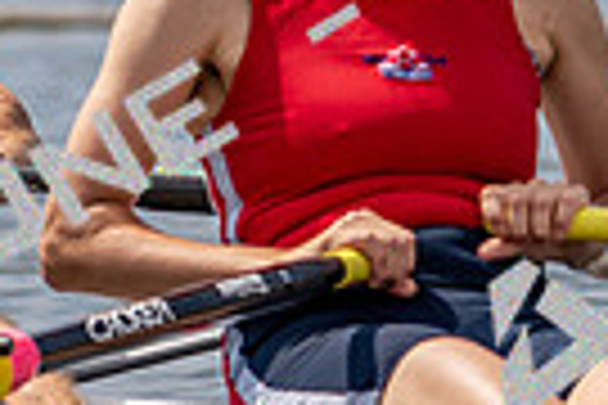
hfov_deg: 2.4
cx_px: 104
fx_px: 14490
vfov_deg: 1.6
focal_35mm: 858
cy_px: 47
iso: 200
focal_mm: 200
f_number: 5.6
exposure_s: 1/1600
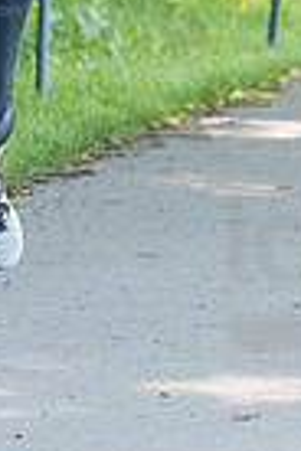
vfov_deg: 2.3
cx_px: -54
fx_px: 11337
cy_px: -72
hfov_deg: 1.5
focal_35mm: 904
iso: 4000
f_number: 5.6
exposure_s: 1/1600
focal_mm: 185
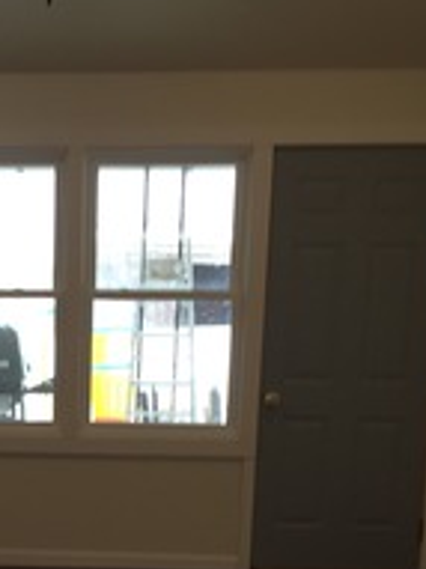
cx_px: -12
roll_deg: +1.2
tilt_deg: -12.2
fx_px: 1199
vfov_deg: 25.4
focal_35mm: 73
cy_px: 566
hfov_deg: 19.5
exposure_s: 1/40
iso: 32
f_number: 2.2
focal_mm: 4.15
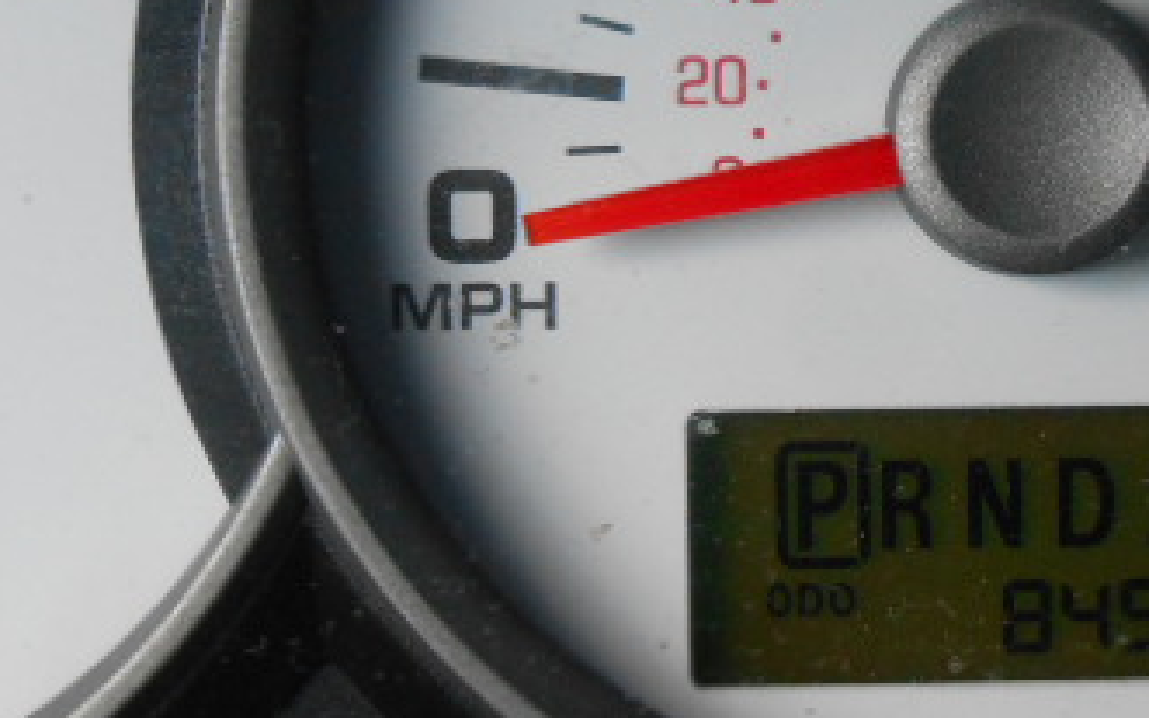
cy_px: 260
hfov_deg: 25.9
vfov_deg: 16.7
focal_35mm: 78
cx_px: 962
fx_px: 2443
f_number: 4.2
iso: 400
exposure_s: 1/160
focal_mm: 6.8
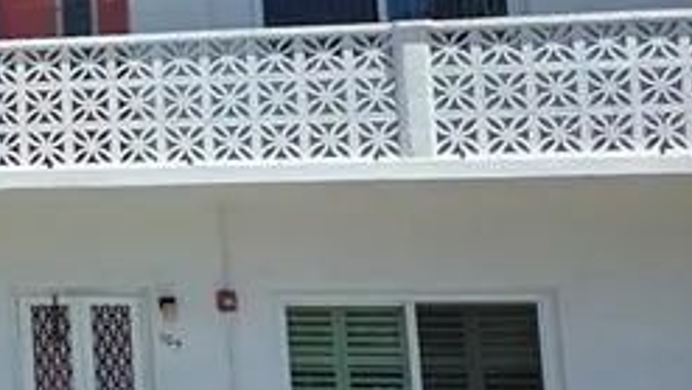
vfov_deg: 11.6
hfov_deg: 15.9
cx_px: -706
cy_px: 123
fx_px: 1909
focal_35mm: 104
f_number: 1.8
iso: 80
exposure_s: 1/4365
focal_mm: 5.4
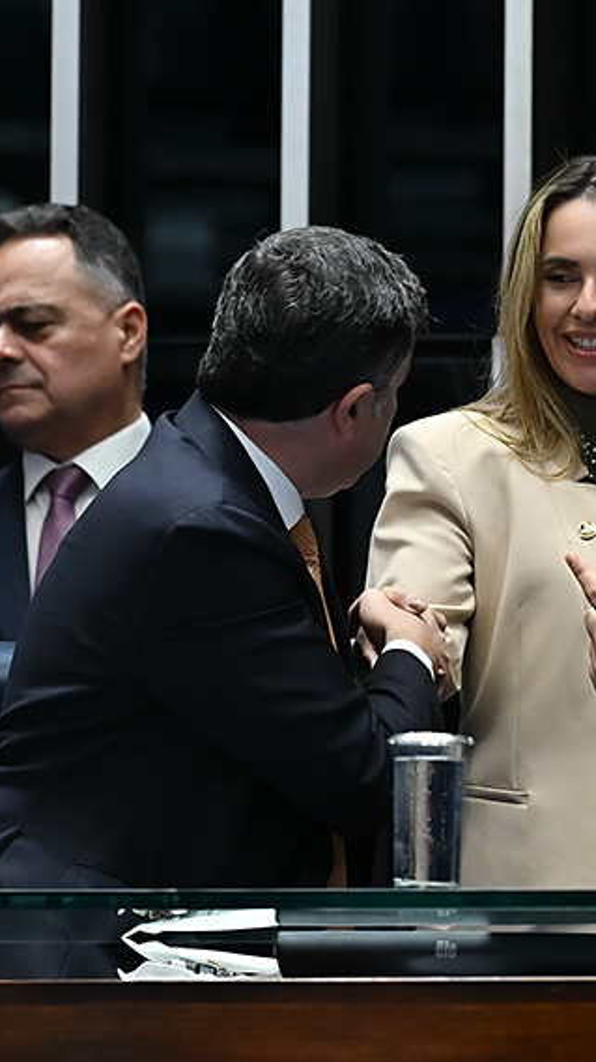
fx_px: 13361
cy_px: 531
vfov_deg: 4.5
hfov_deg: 2.6
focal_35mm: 475
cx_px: 577
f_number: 2.8
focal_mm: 200
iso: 1000
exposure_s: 1/160
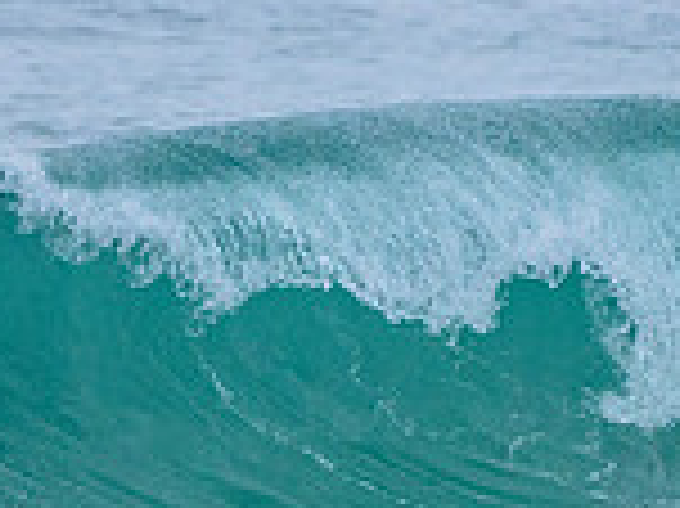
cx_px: -349
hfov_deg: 0.9
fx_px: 44321
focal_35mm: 2258
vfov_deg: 0.7
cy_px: 554
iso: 1250
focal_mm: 500
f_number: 5.6
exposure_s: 1/2000
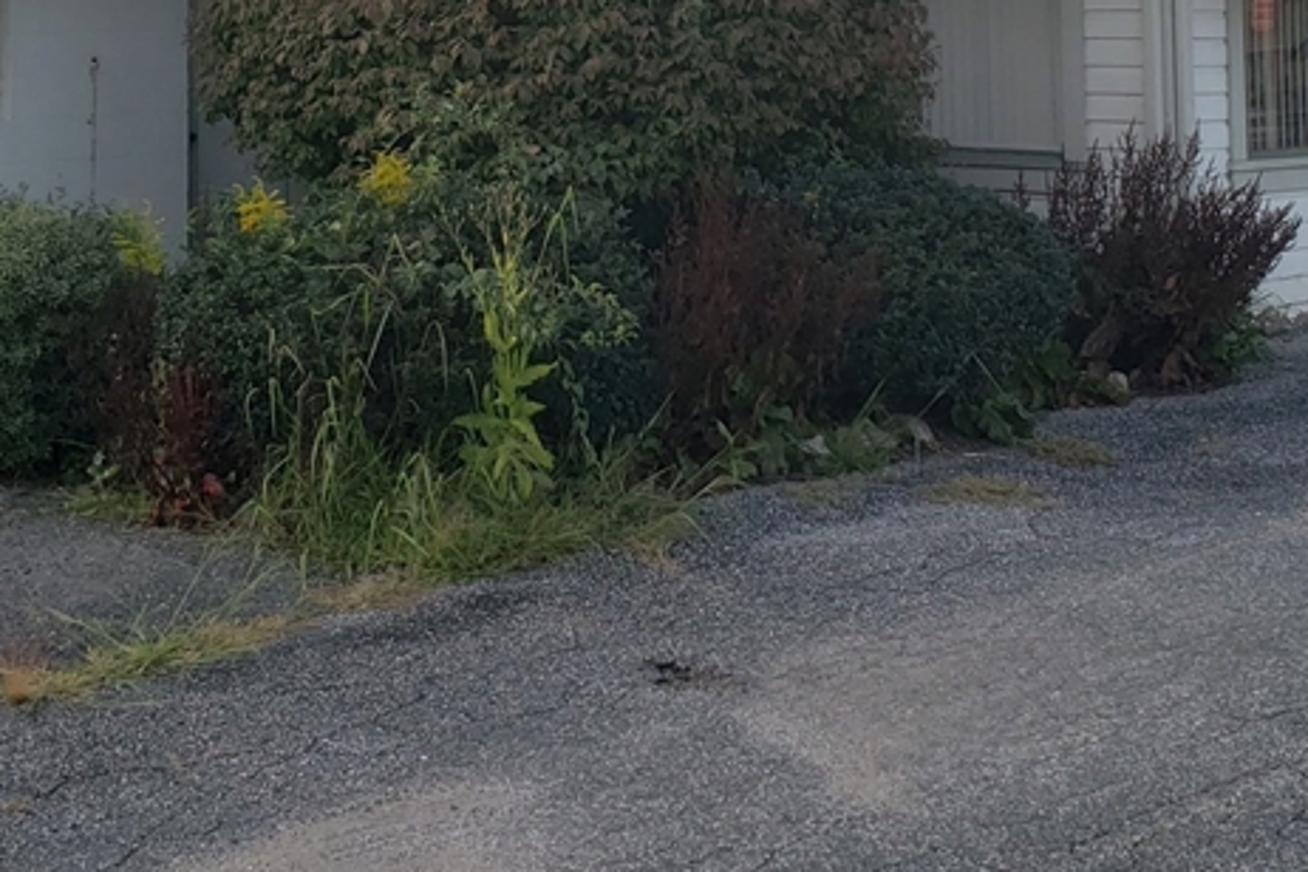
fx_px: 2180
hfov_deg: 33.4
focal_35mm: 60
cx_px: 631
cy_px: -65
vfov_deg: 21.6
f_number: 2.4
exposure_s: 1/398
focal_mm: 4.3
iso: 50
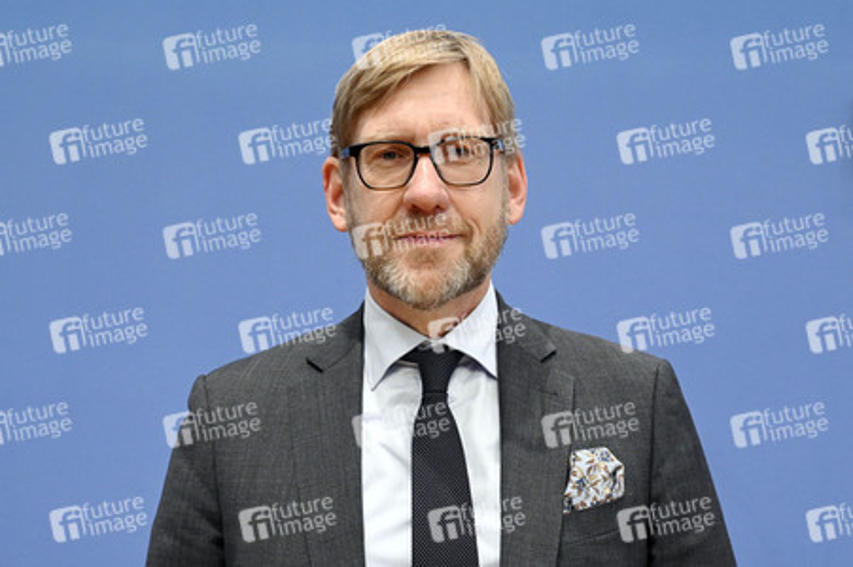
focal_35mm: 43
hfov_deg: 45.5
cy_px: 284
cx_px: 426
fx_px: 1018
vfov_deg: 31.1
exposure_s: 1/500
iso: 6400
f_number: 6.3
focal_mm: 43
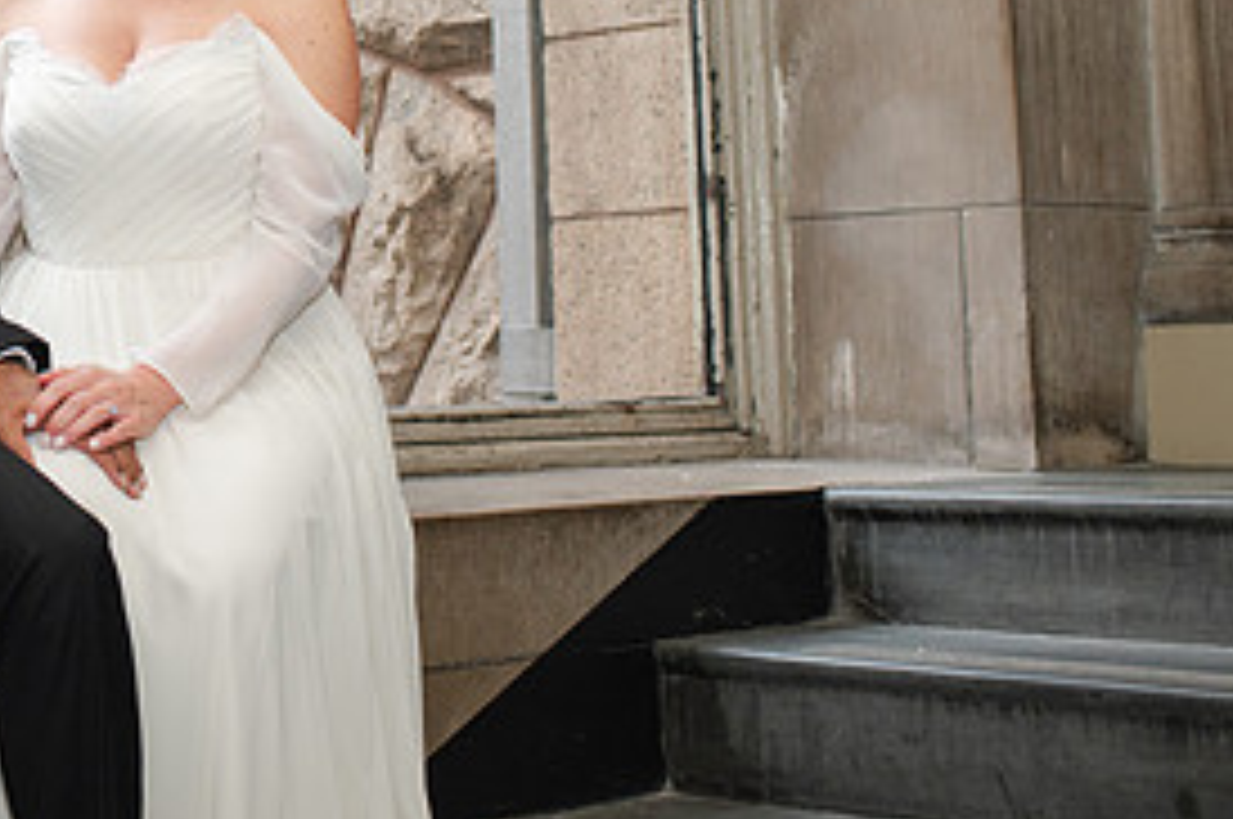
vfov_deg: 17.2
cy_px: 66
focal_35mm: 78
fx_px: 2668
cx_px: -84
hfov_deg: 24.5
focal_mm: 35
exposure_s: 1/200
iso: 1000
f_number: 3.5
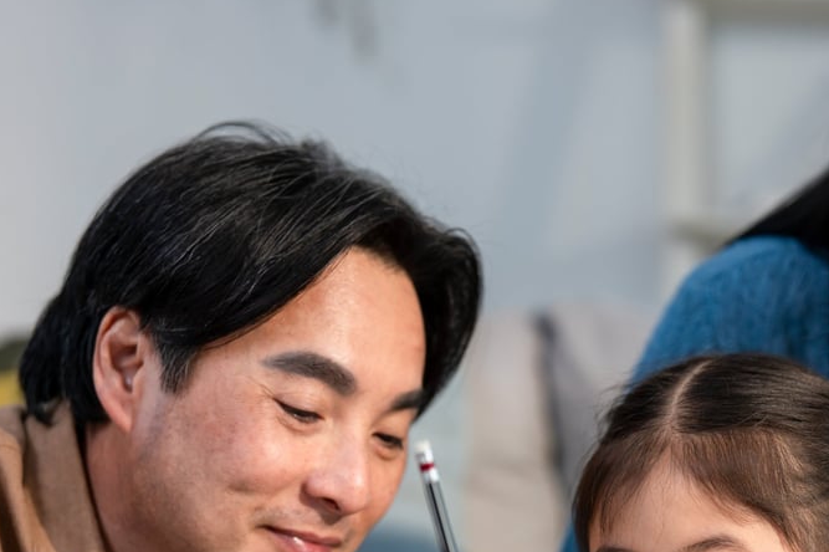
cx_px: 643
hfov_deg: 22.4
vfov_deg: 15.1
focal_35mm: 90
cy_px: 443
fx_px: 2071
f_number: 2
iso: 200
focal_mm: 50
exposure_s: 1/320
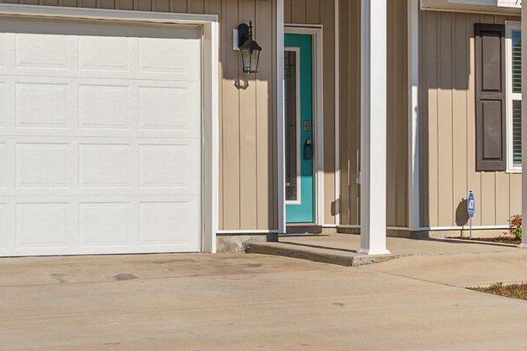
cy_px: 160
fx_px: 1420
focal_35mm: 97
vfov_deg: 14.1
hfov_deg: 21.0
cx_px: 271
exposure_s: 1/320
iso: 100
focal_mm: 19.6
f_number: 10
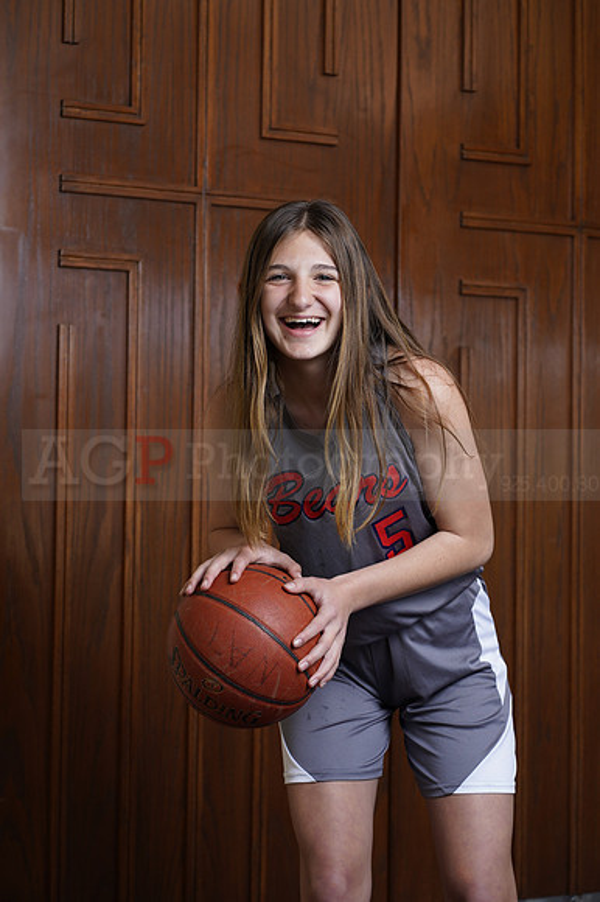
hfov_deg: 16.1
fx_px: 2127
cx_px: 300
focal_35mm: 85
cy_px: 451
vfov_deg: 23.9
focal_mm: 85
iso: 200
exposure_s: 1/250
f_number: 5.6
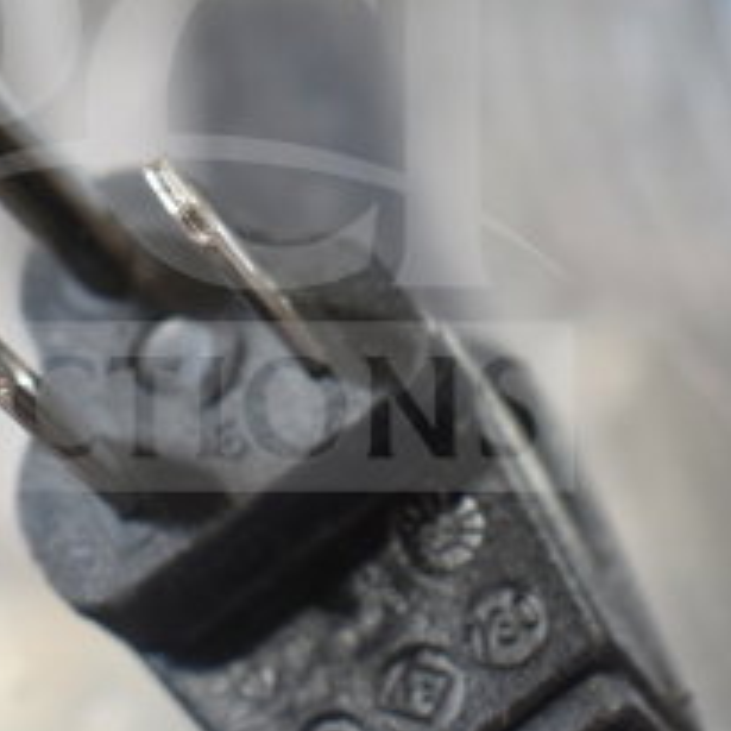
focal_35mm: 110
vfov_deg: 15.7
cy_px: 209
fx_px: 2634
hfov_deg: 15.7
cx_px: 171
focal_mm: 29
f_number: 4.2
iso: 400
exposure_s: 1/50
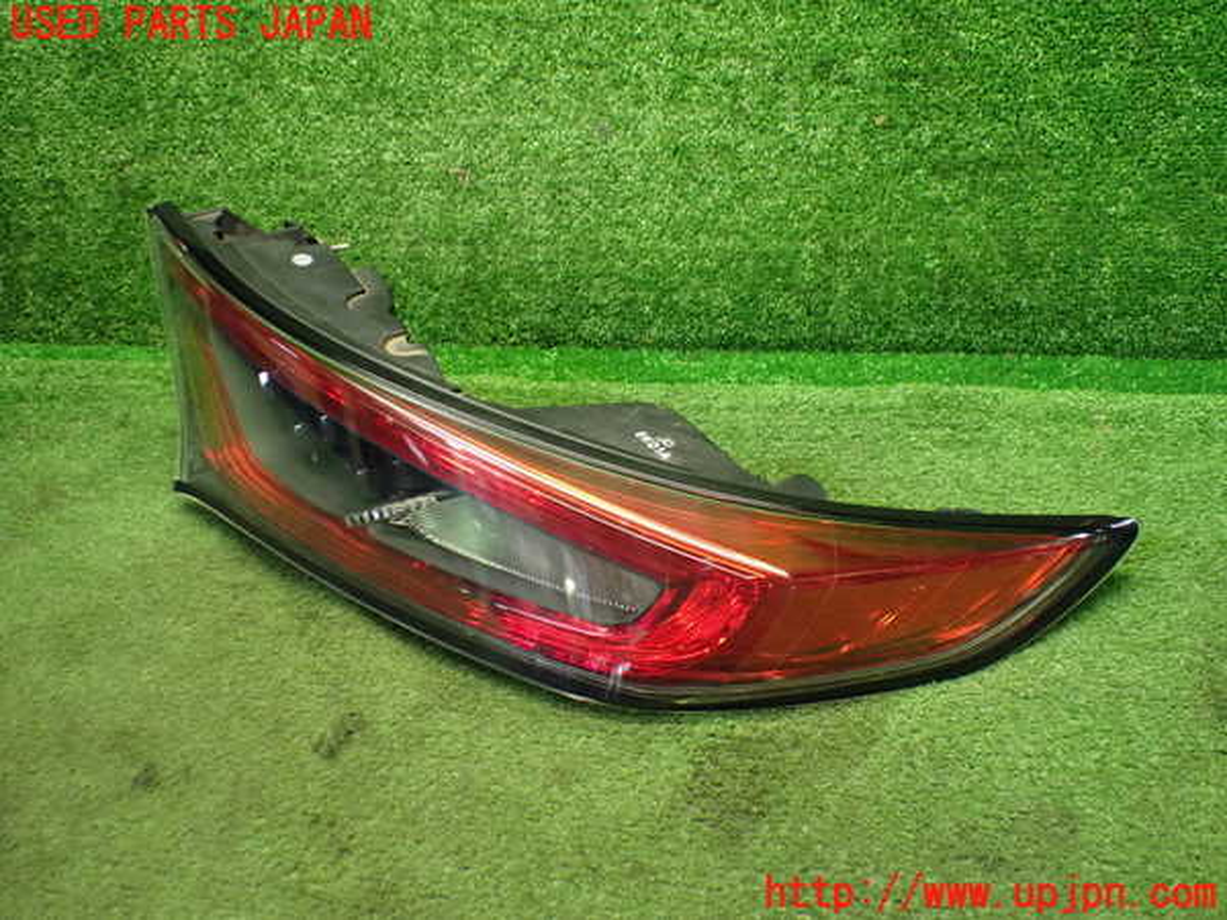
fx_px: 1063
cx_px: 614
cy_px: 460
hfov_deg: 60.0
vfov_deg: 46.8
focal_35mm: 30
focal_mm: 5.4
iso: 800
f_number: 2.3
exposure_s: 1/100
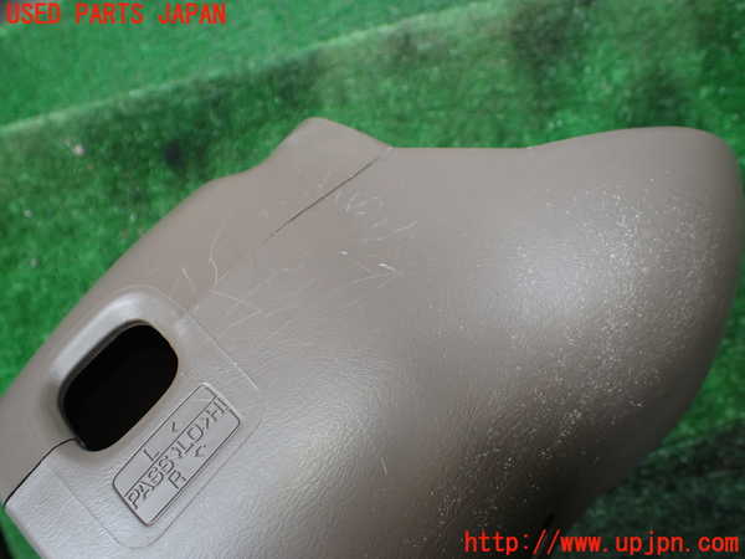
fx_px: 646
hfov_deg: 60.0
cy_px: 280
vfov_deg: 46.8
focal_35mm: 30
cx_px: 372
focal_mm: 5.4
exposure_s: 1/125
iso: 250
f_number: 2.3
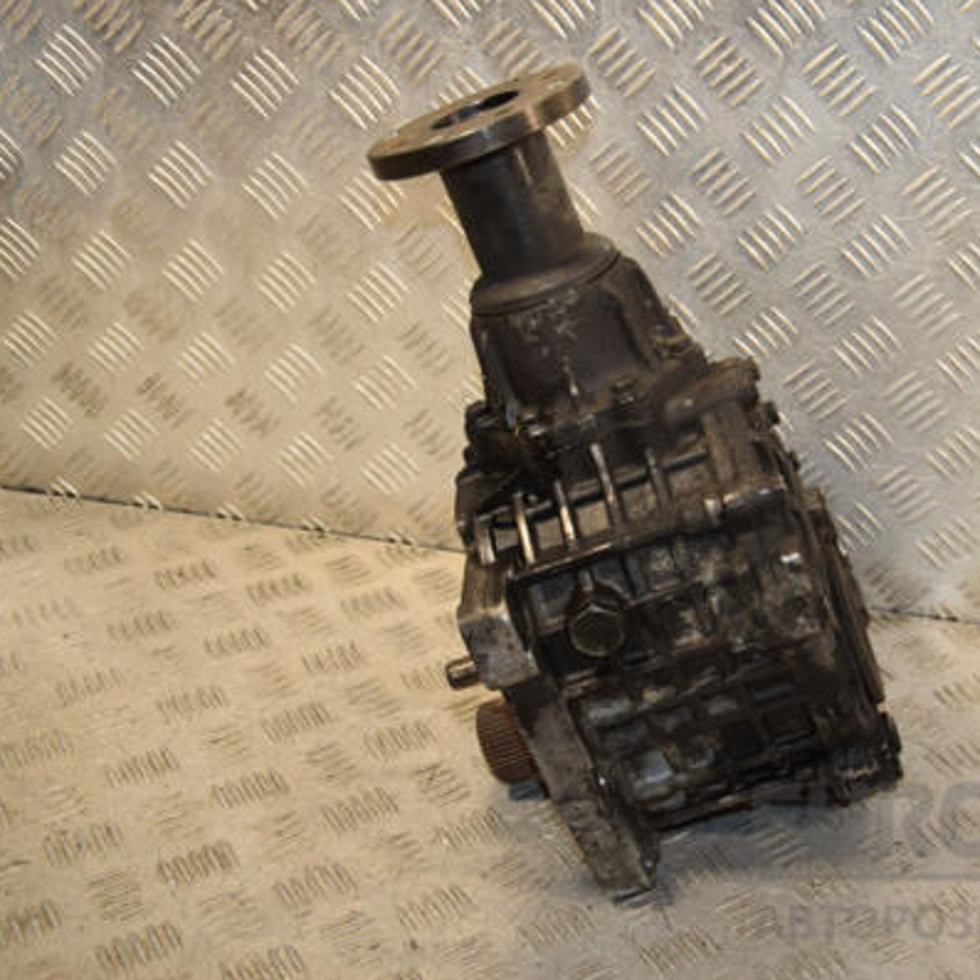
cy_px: 491
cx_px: 706
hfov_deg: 31.2
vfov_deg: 31.6
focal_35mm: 54
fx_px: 1730
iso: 800
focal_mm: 28
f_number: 5.6
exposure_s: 1/200
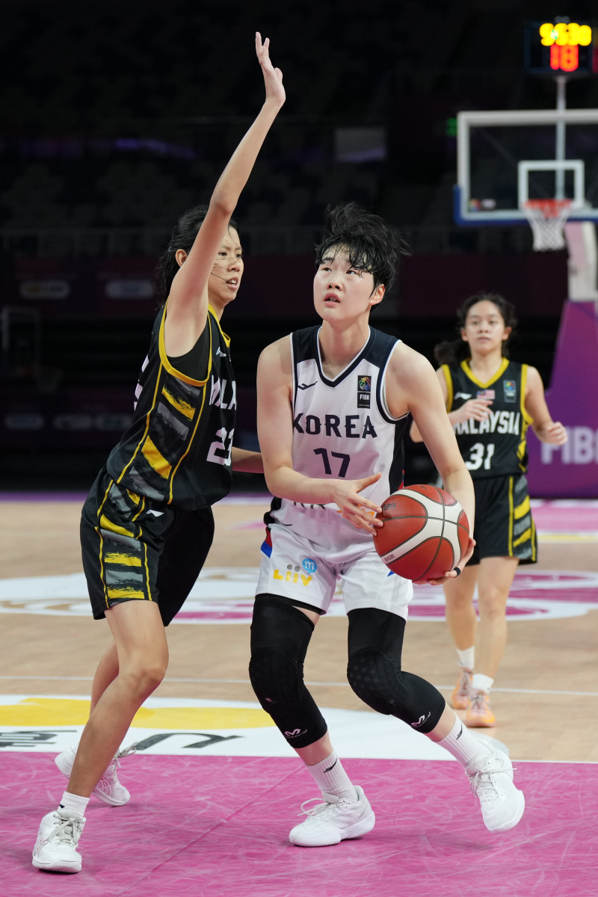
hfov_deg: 19.5
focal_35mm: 70
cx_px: 299
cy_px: 448
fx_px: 1744
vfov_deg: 28.8
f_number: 2.8
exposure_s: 1/1600
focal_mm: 70
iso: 1600
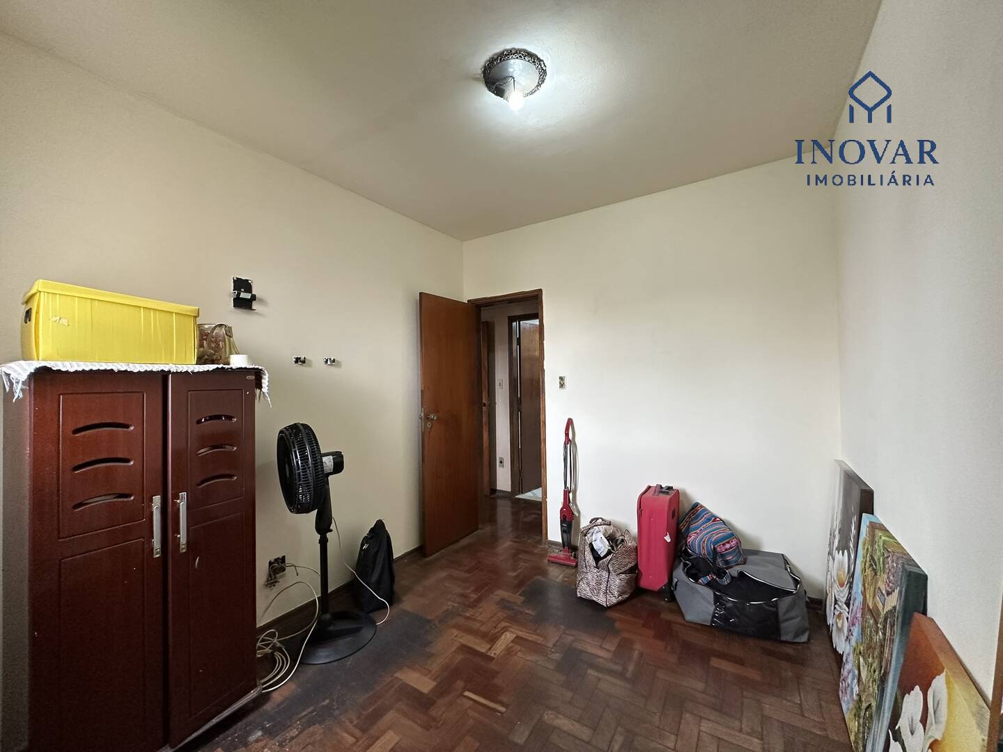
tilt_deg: +0.4
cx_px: 502
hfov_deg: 102.1
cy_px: 376
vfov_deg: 85.7
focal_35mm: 14
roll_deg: +0.5
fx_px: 406
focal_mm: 2.22
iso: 250
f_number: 2.2
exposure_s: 1/120
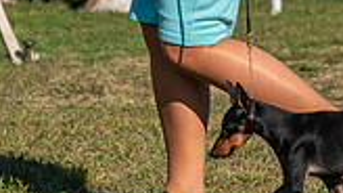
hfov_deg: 5.3
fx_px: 3727
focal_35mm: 410
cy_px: -52
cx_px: 283
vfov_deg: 3.0
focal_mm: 95
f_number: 4.5
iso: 100
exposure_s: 1/1250
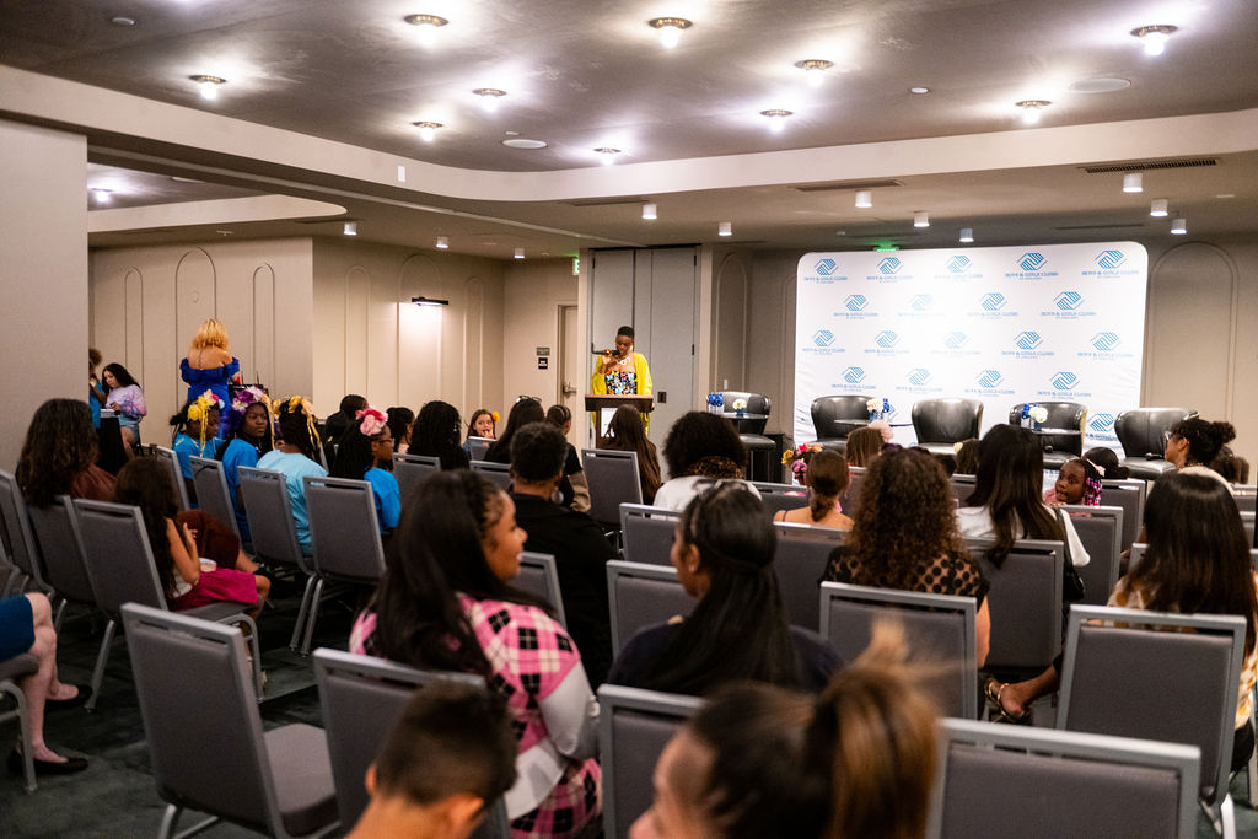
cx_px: 629
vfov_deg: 41.1
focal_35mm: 32
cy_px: 420
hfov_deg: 58.7
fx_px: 1118
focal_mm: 32
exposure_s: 1/100
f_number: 2.8
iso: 2500
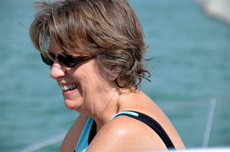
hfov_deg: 12.3
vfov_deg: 8.1
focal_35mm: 168
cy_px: 76
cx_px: 115
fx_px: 1070
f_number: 5.3
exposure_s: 1/400
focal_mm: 112
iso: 100
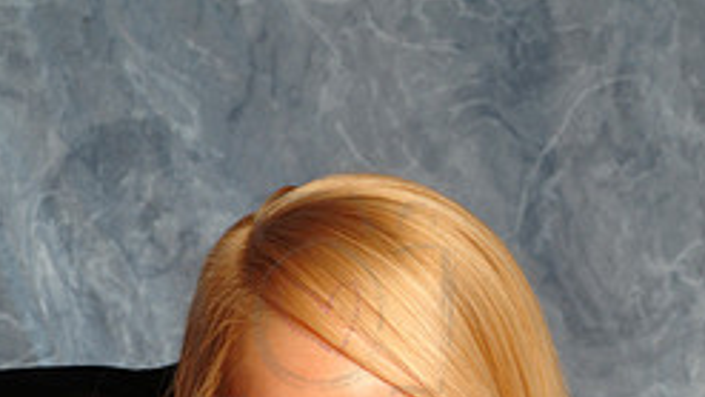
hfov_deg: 6.7
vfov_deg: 3.8
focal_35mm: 321
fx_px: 6001
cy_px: 571
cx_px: 330
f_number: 9.5
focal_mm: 112
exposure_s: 1/125
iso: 400
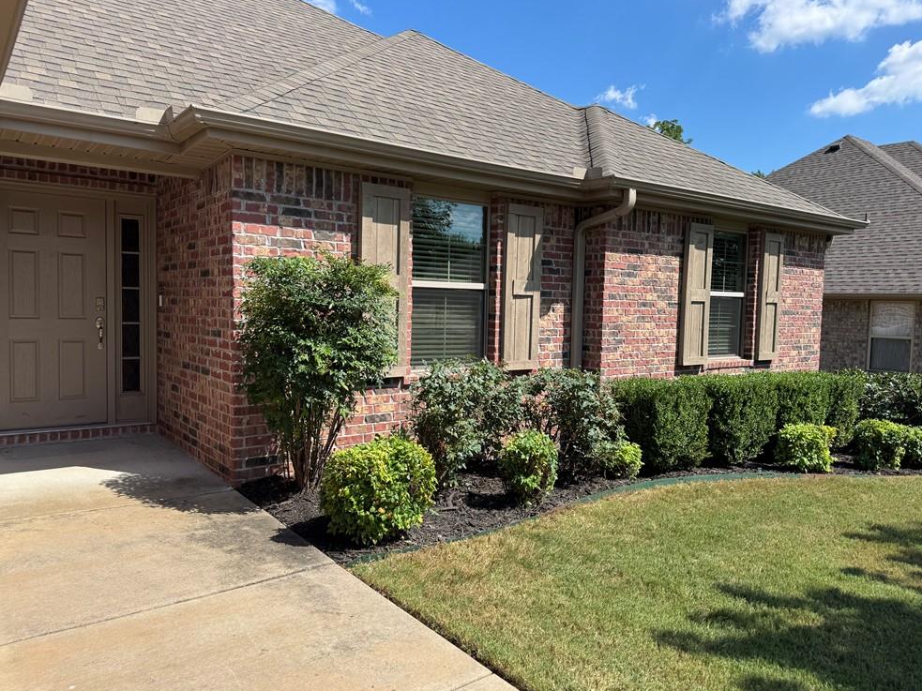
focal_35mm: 25
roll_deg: -0.3
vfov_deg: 54.9
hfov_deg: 69.4
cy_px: 343
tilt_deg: -3.7
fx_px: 666
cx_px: 465
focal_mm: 6.76
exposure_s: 1/2959
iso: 80
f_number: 1.78
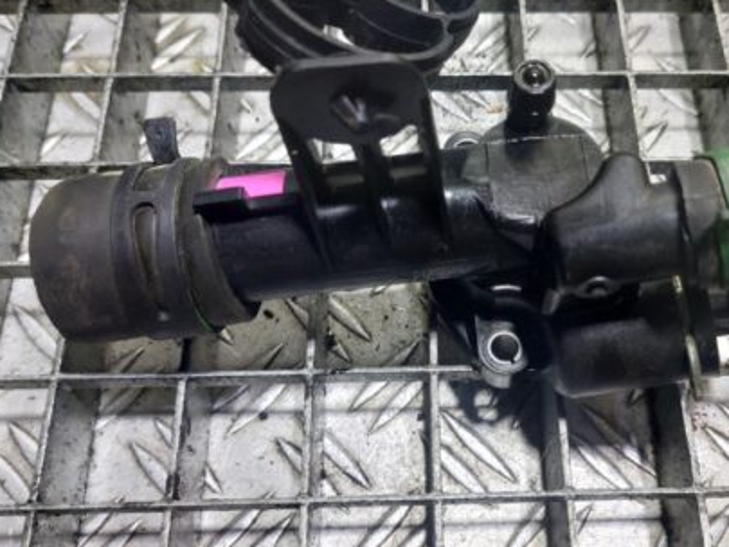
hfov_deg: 49.7
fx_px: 779
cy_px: 275
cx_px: 445
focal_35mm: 37
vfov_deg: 38.7
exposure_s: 1/50
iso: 125
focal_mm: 5.23
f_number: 1.8
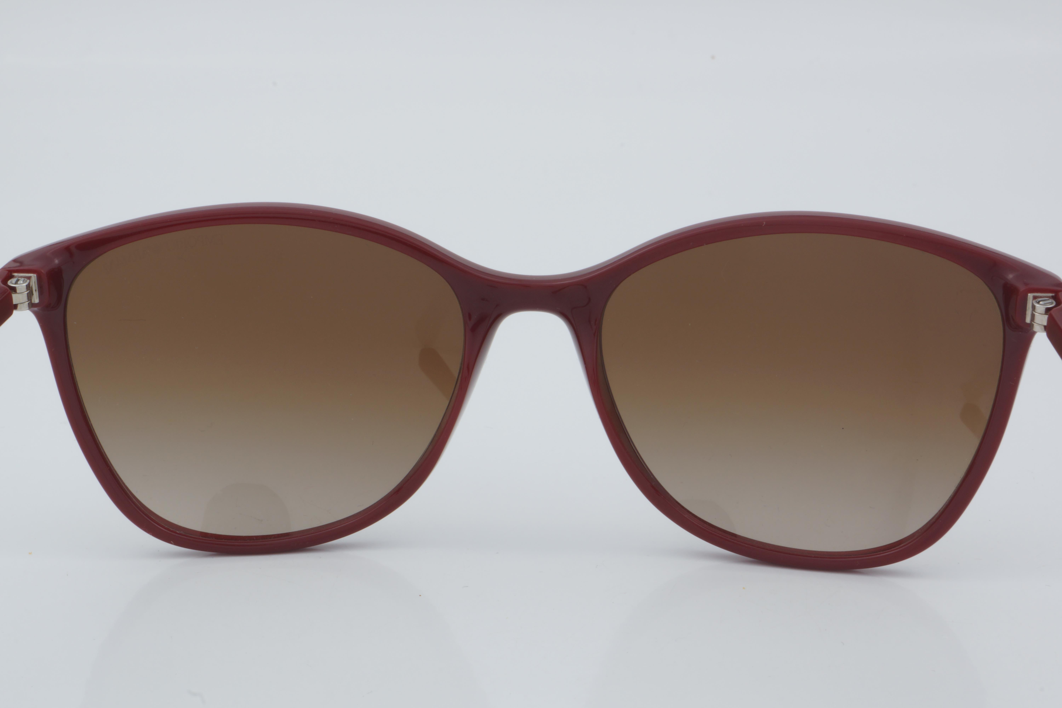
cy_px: 354
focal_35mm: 82
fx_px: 2434
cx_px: 531
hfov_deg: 24.6
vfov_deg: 16.6
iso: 100
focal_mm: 55
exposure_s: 1/4
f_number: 32
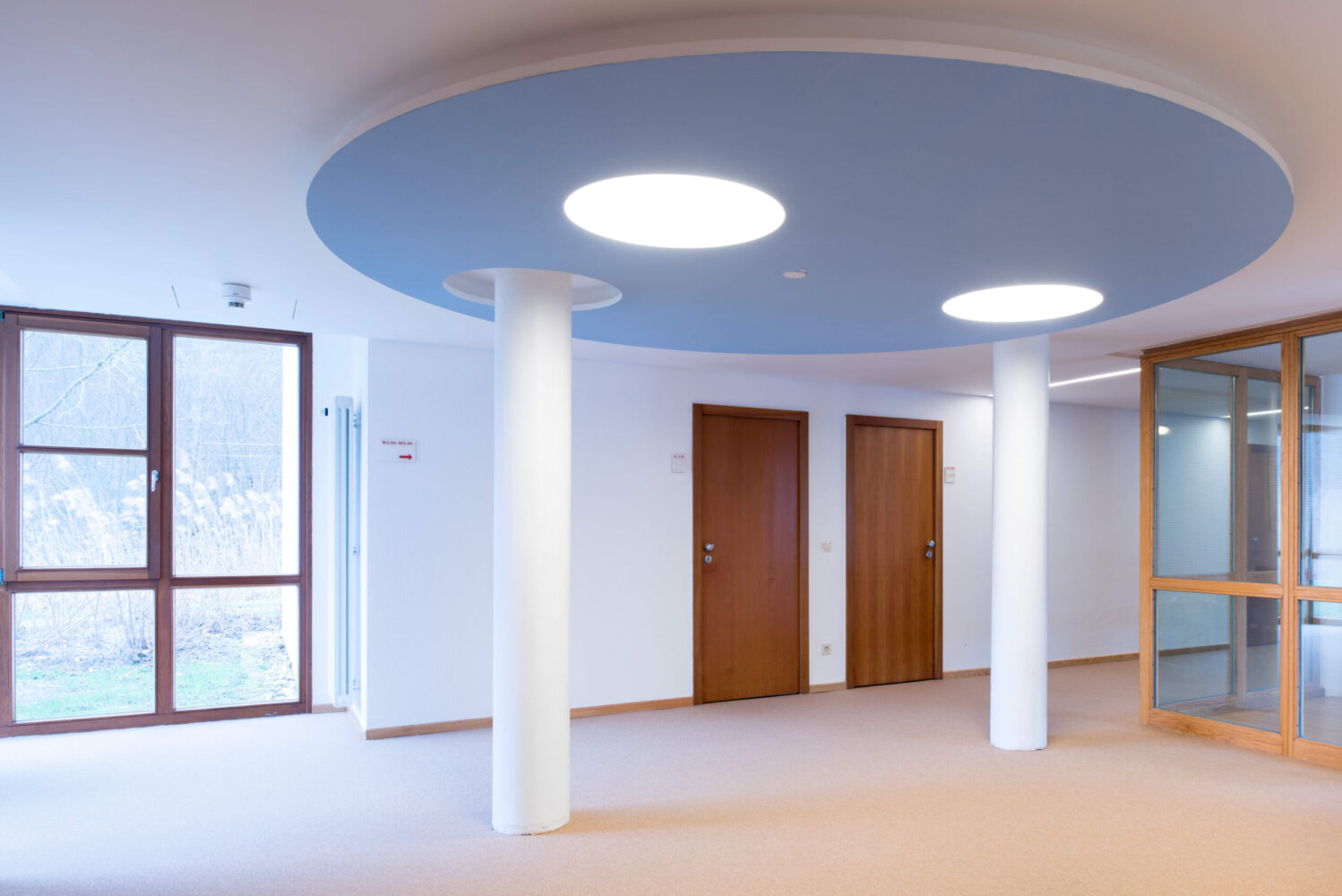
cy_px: 448
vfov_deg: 53.2
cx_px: 671
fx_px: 895
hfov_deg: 73.7
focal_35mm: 24
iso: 64
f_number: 11
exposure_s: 1.3
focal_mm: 24
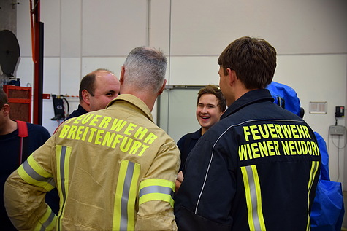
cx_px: 174
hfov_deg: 41.1
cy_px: 116
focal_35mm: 48
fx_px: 463
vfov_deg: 28.1
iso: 500
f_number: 4.2
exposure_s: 1/60
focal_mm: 32
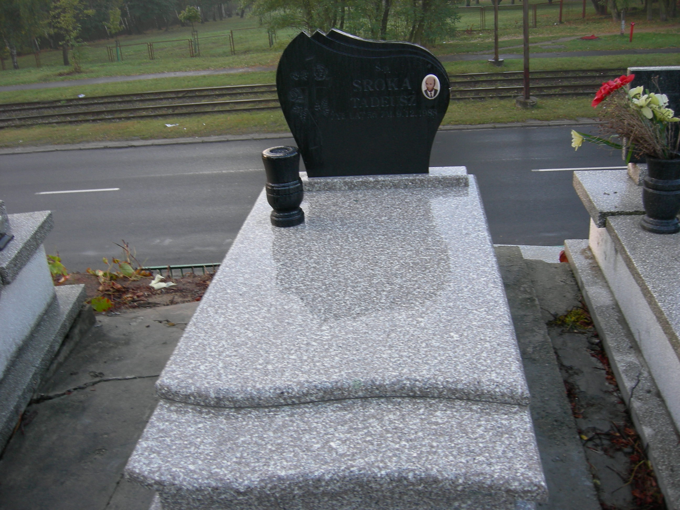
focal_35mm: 36
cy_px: 255
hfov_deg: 51.4
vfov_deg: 39.7
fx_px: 707
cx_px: 340
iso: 64
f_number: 3
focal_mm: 7.5
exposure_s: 1/68.2
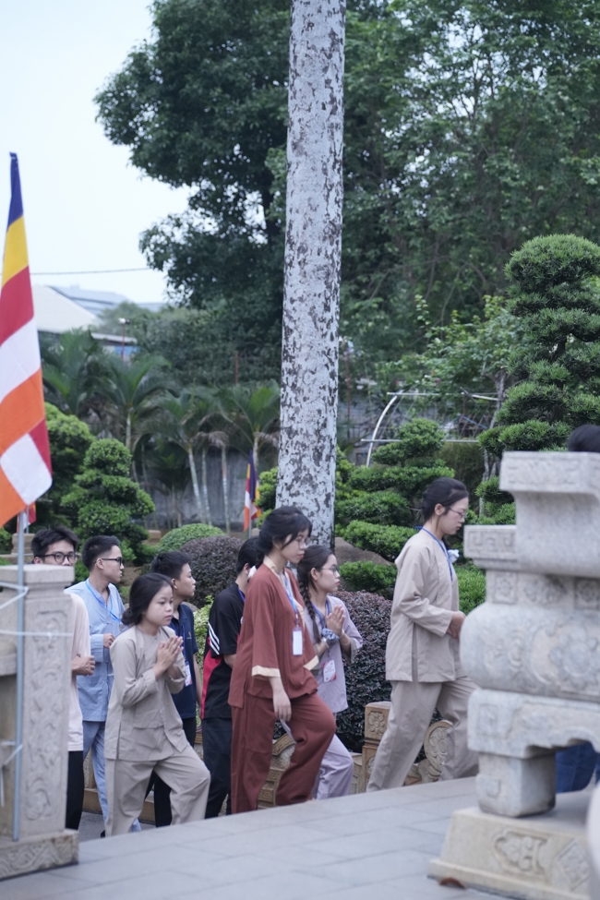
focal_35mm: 82
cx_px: 300
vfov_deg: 24.8
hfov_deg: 16.7
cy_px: 450
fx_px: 2050
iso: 4000
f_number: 2.8
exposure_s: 1/400
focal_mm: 82
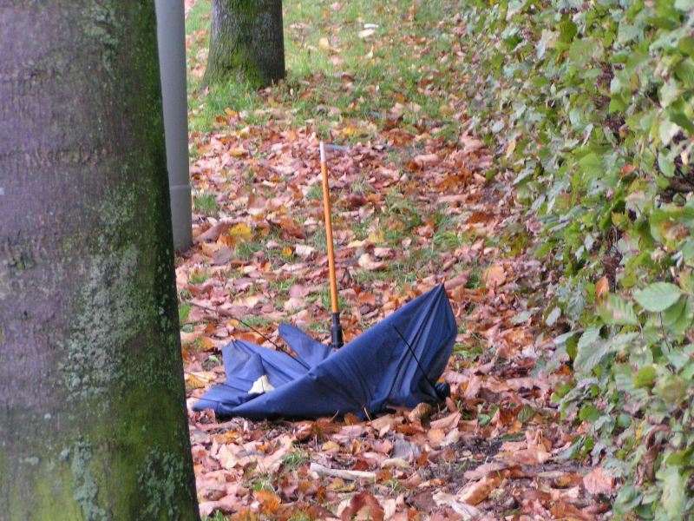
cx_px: 347
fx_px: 2727
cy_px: 260
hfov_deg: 14.5
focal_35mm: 136
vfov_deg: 10.9
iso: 200
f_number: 3.5
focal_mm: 20.9
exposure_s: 1/30
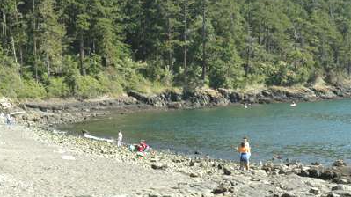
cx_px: 178
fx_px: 667
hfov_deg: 29.5
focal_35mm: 72
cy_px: 72
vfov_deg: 16.8
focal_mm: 35
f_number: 9
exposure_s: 1/320
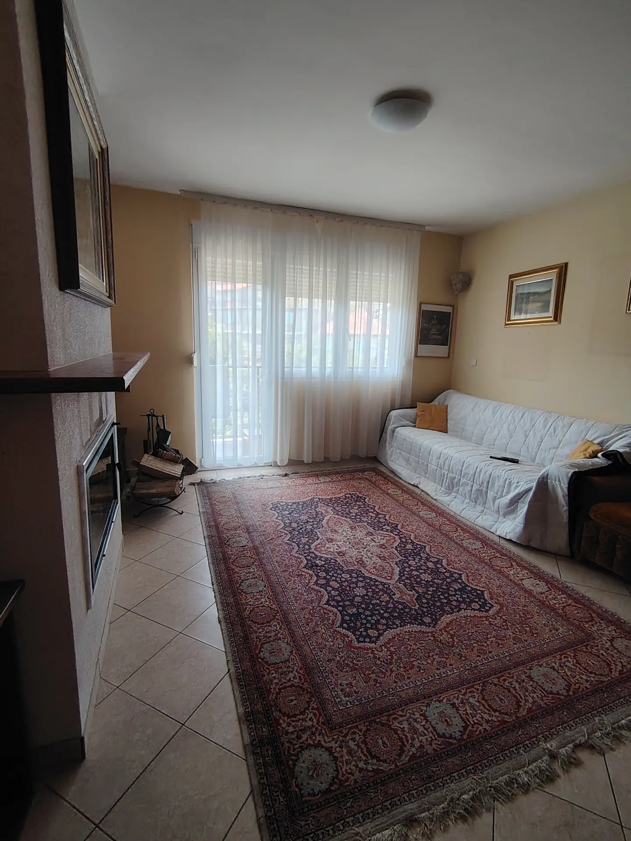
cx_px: 316
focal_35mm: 17
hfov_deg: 74.7
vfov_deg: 91.0
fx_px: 413
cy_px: 420
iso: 113
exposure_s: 1/50
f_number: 2.2
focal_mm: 1.42
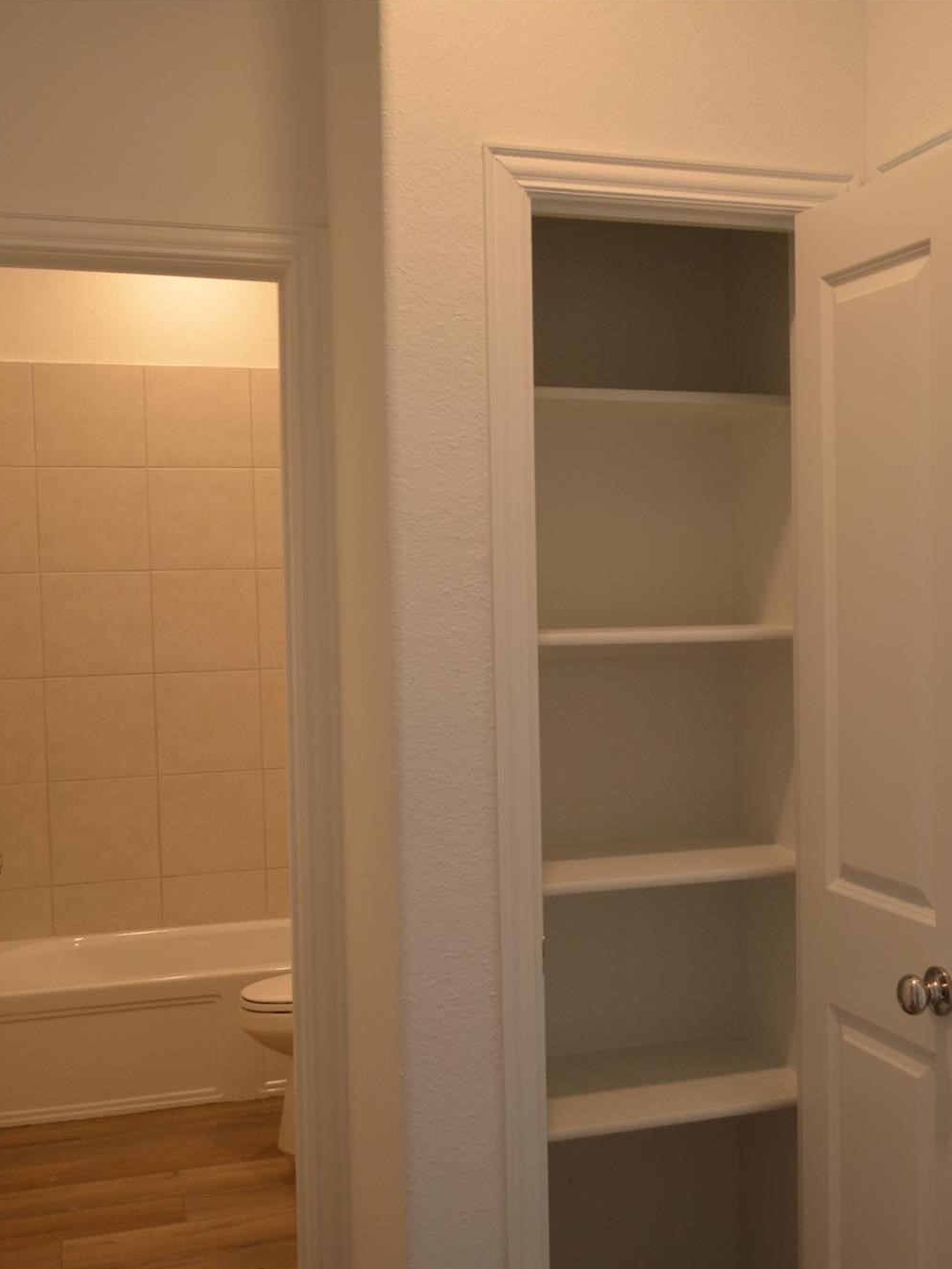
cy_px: 637
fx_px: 1613
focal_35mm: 44
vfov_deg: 42.9
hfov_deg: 32.4
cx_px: 687
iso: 400
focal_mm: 20
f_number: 4.5
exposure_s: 1/80
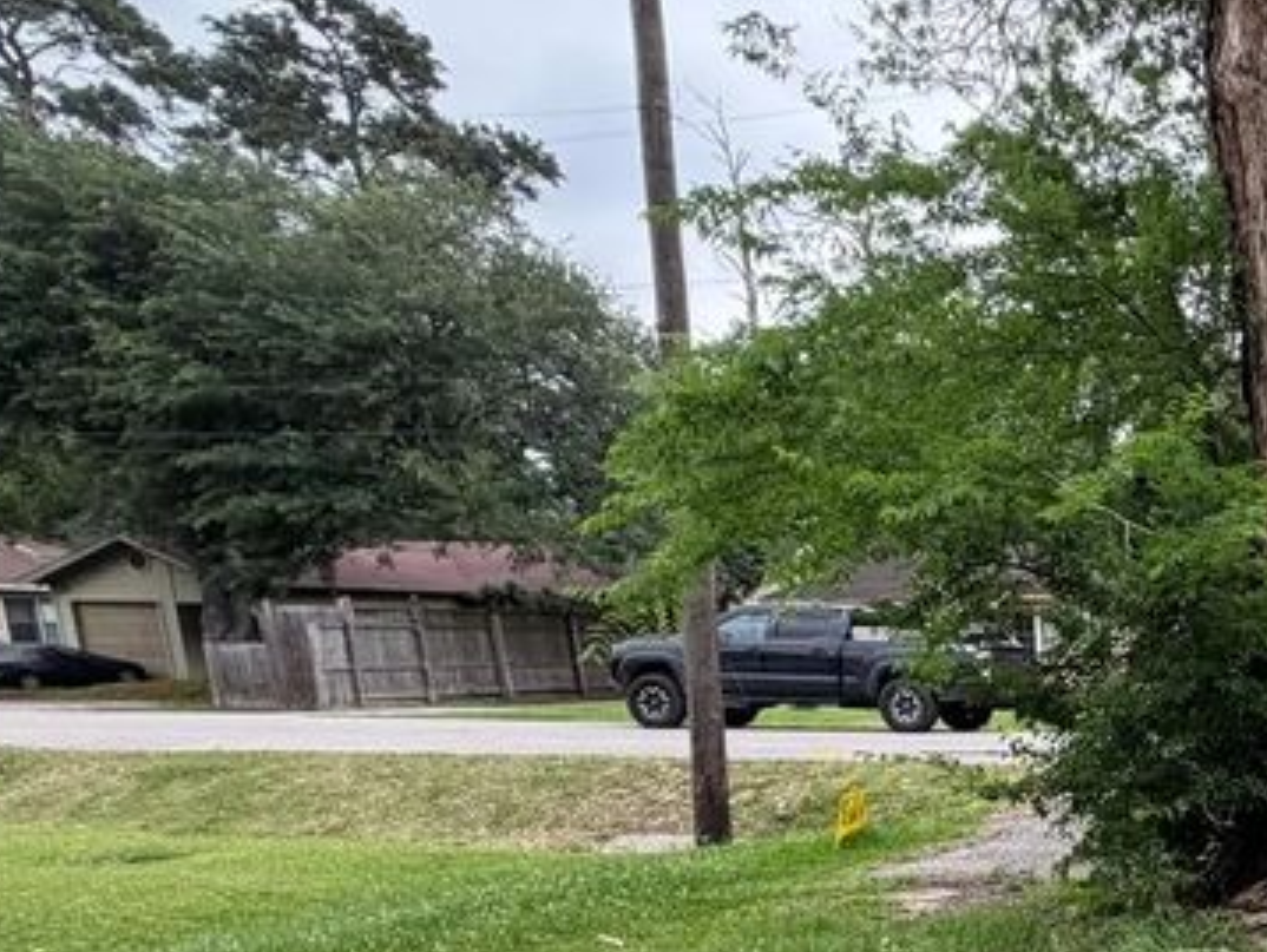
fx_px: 1465
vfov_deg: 33.2
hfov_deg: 34.9
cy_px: 934
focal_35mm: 40
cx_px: 1589
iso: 64
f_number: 2.2
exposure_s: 1/498
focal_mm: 2.22
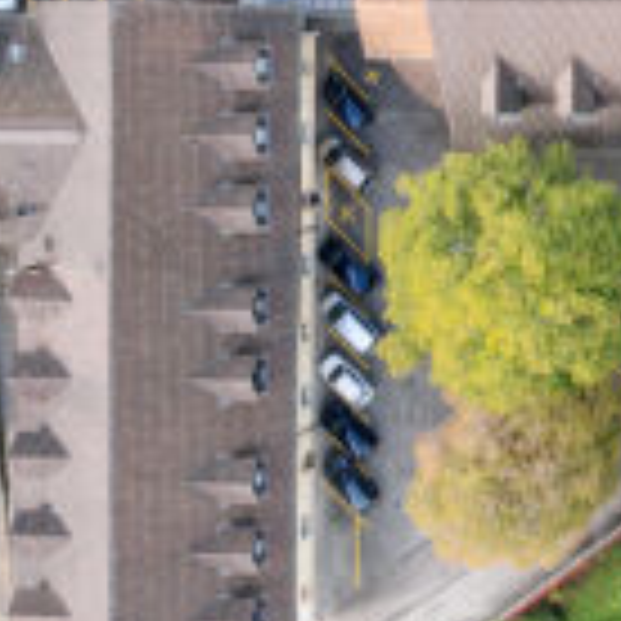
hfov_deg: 17.4
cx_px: 1008
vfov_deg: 19.7
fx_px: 1766
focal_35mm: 87
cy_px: 97
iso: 100
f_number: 2.8
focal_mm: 8.38
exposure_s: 1/80
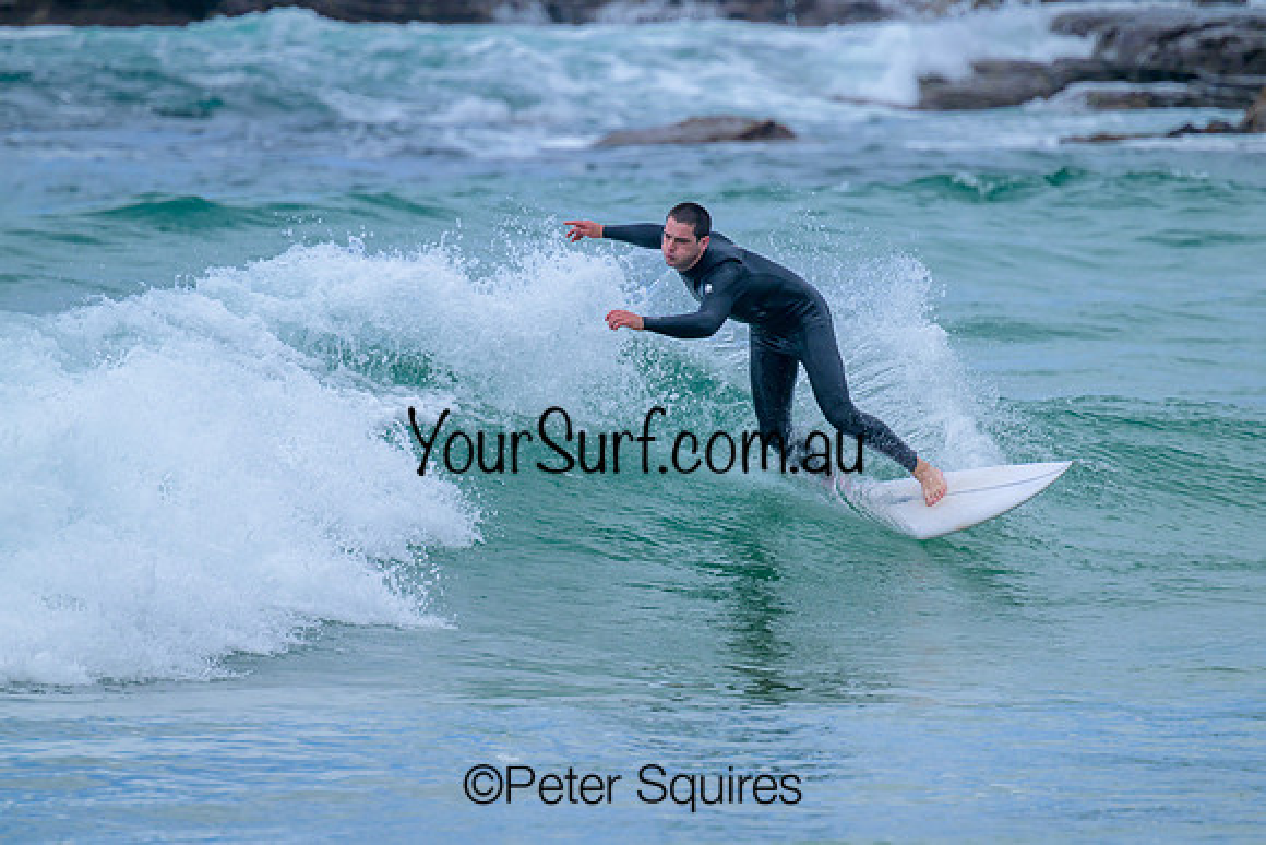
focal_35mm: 642
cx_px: 672
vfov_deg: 2.1
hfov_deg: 3.2
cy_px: 480
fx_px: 22576
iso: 450
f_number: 8
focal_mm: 560
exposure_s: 1/2000
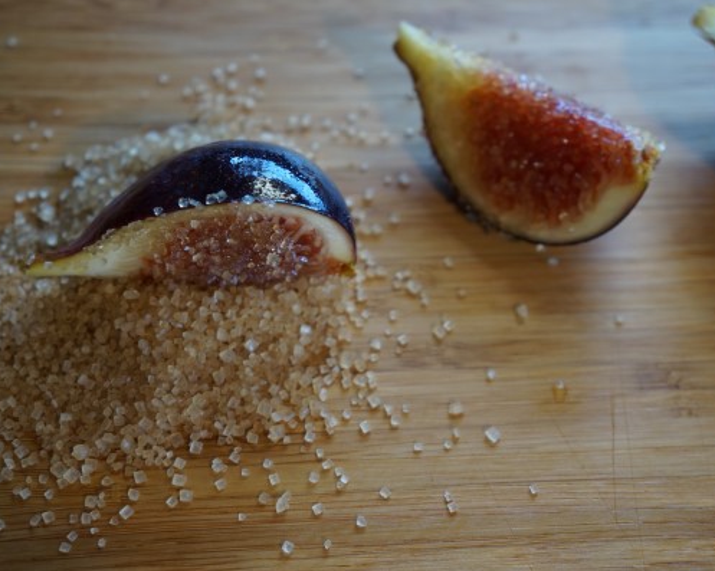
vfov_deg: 25.5
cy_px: 286
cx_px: 340
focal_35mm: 60
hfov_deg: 31.7
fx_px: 1260
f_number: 4.5
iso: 500
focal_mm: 35
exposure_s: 1/60
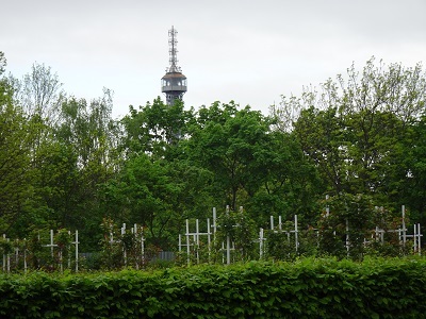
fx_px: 1415
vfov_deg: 12.9
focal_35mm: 115
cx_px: 213
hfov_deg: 17.1
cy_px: 160
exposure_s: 1/125
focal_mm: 19.68
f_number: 5.6
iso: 80
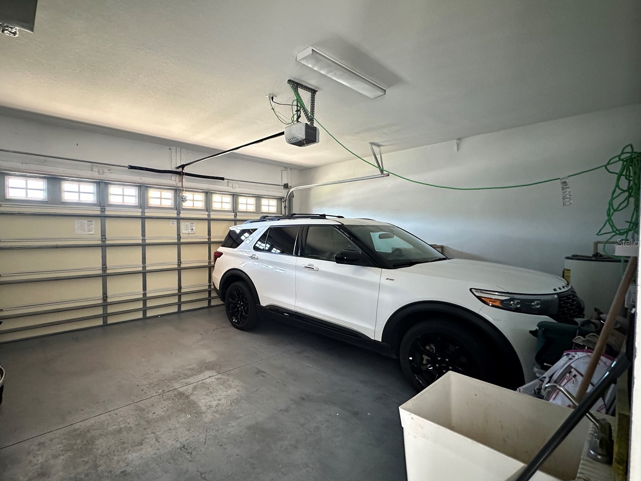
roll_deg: -0.8
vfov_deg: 74.7
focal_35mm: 17
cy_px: 242
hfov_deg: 90.4
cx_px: 274
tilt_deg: -1.7
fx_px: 315
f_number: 2.2
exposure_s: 1/70
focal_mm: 2.22
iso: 320
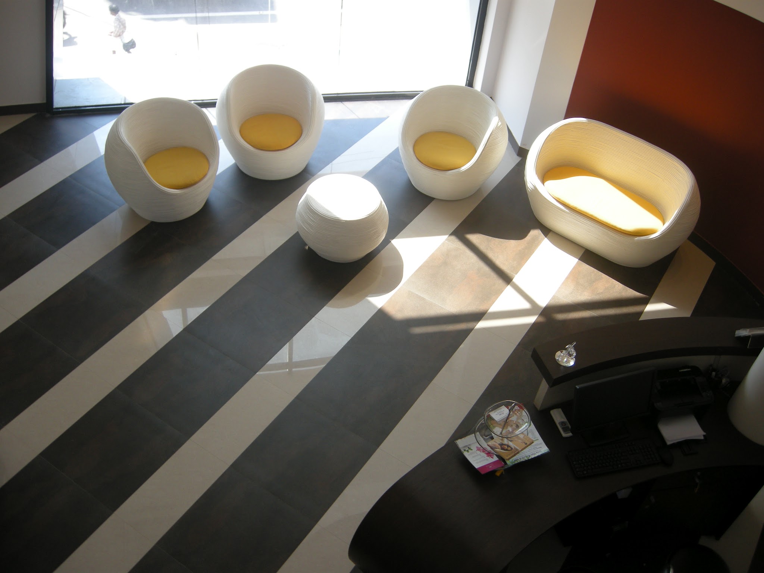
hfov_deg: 52.6
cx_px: 382
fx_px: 772
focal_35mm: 35
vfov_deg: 40.7
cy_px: 286
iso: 84
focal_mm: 7.5
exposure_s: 1/71.1
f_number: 2.7
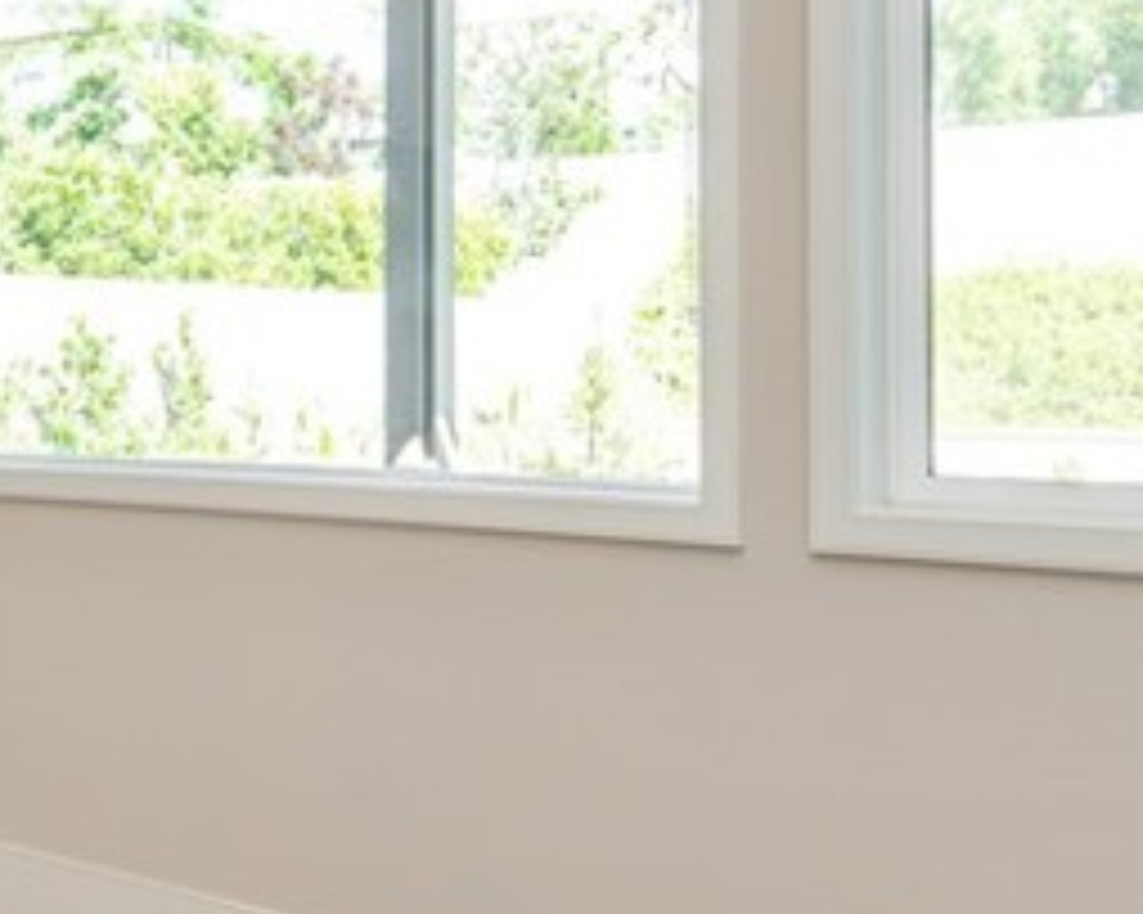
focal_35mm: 53
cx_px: -27
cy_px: 403
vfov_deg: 28.6
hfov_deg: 32.3
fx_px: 1792
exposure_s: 1/80
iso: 200
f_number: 4.5
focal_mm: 14
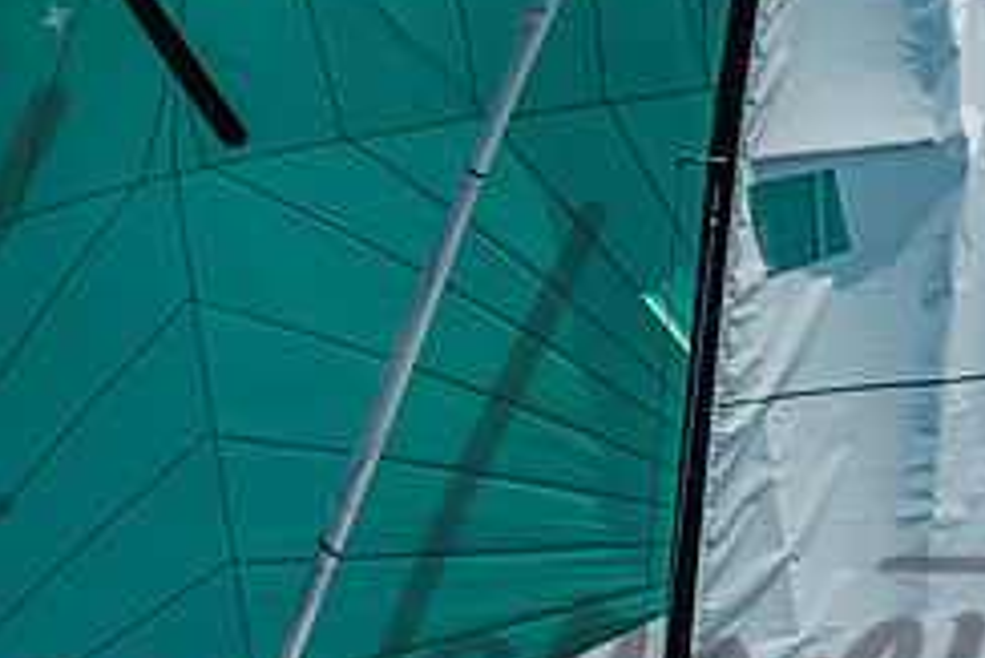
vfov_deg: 1.3
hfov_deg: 1.9
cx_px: 518
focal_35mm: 1062
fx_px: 29074
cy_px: 992
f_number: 6.3
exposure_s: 1/2500
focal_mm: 310
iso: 400
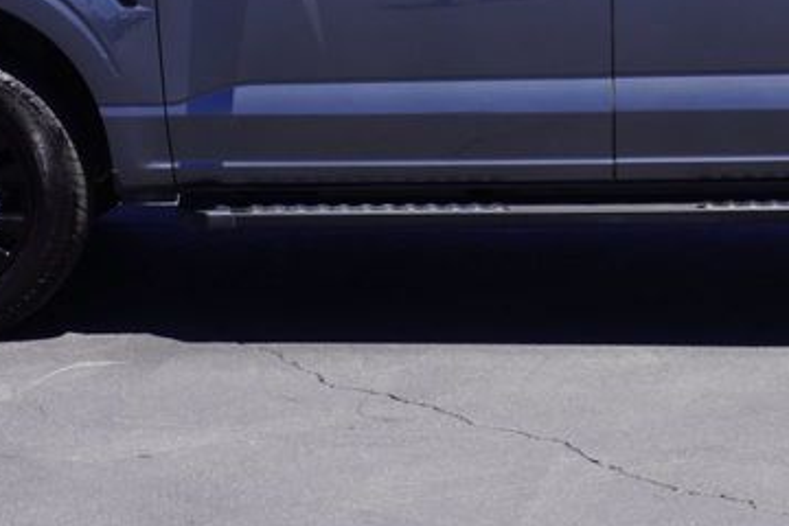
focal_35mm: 111
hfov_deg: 18.3
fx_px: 2433
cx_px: 633
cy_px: 55
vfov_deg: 12.3
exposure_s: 1/125
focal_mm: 26
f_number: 10
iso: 100
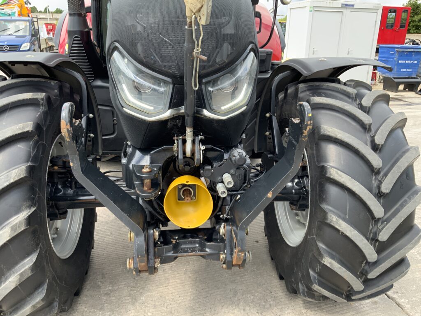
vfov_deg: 48.2
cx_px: 210
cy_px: 158
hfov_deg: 61.7
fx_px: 353
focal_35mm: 29
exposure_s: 1/235
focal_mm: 3
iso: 16
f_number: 1.8
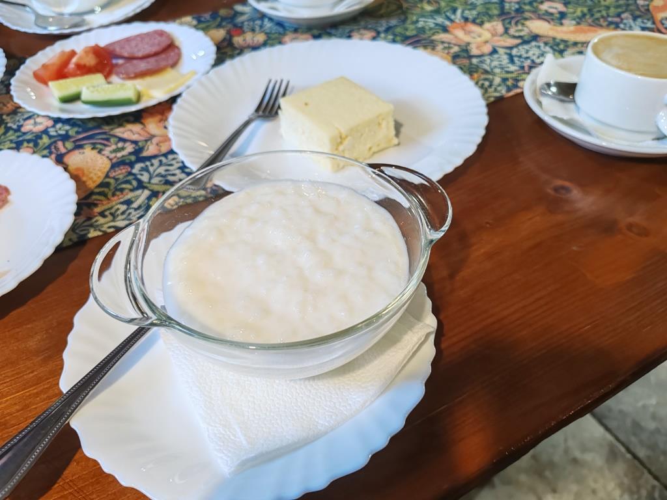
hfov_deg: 65.3
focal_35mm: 27
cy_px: 250
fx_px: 520
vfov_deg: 51.4
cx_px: 334
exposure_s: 1/50
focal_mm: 6.12
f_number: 1.9
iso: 1000
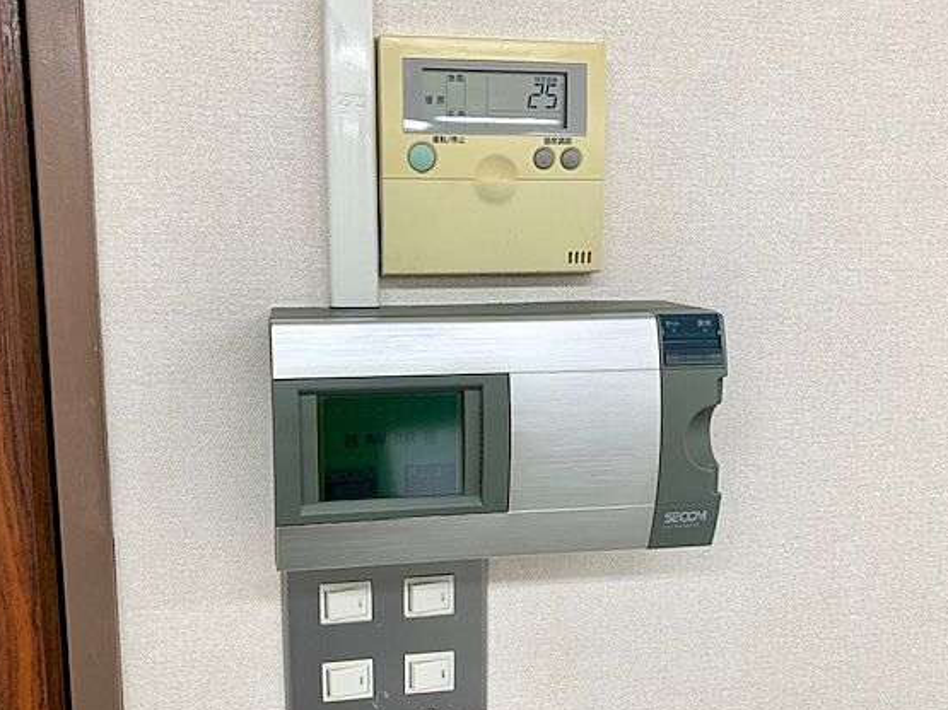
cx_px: 441
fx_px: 821
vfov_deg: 46.8
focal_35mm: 30
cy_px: 377
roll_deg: -1.0
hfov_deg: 59.9
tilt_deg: -8.0
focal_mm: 4.25
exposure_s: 1/120
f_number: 1.8
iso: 50
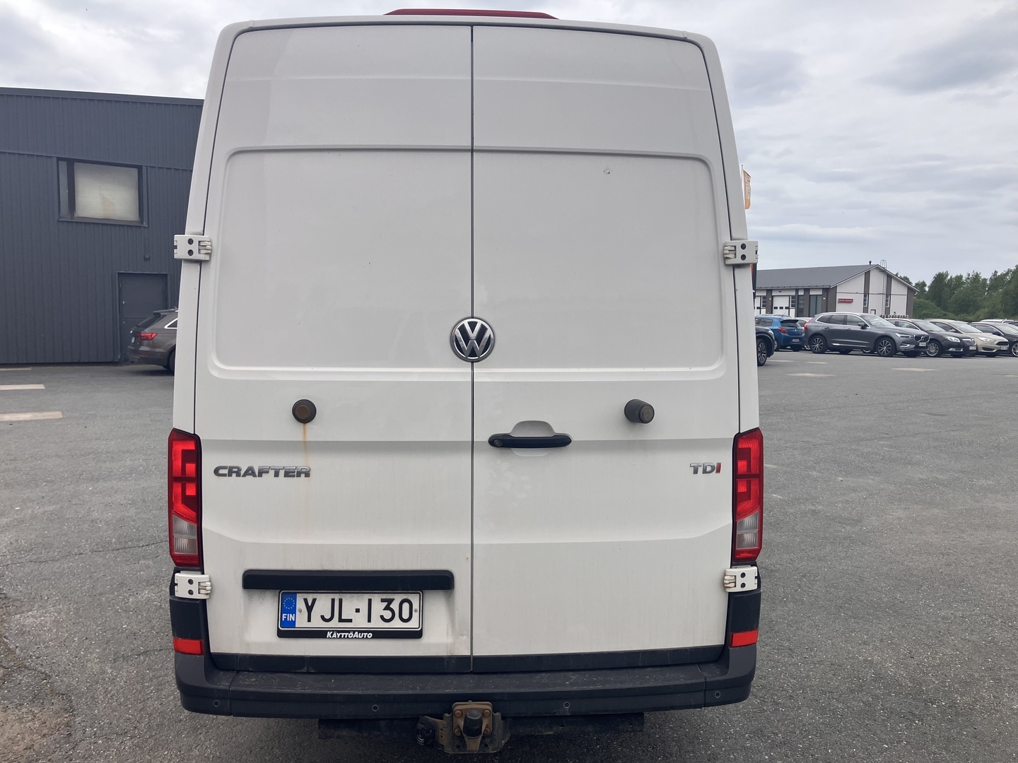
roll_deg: -0.7
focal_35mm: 28
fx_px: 823
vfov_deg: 49.7
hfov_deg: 63.4
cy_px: 382
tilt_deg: -4.4
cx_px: 509
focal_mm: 3.99
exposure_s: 1/2024
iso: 32
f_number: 1.8
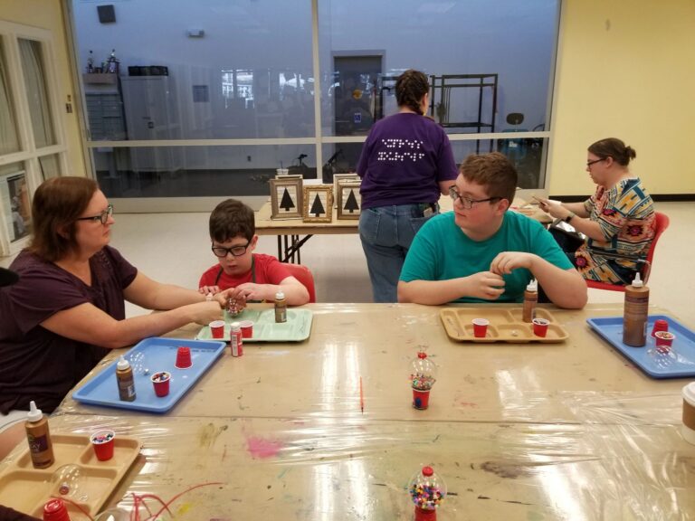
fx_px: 522
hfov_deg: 67.3
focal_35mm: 26
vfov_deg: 53.1
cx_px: 348
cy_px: 260
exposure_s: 1/60
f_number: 1.7
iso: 125
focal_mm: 4.25
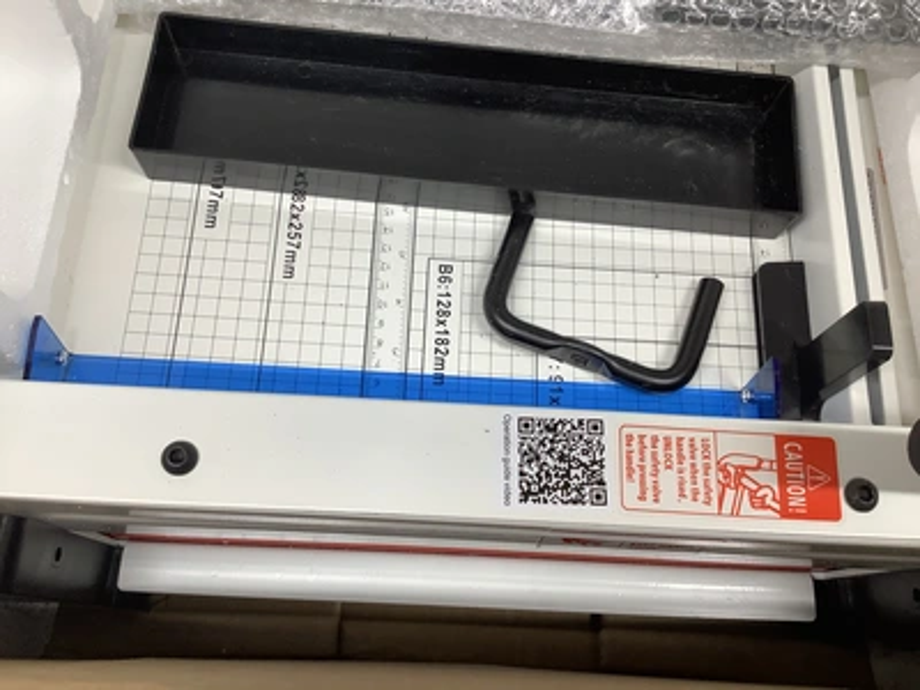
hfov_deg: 58.4
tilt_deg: -69.1
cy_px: 345
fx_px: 824
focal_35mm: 31
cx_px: 460
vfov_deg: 45.4
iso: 80
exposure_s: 1/120
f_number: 2.4
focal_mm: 3.3
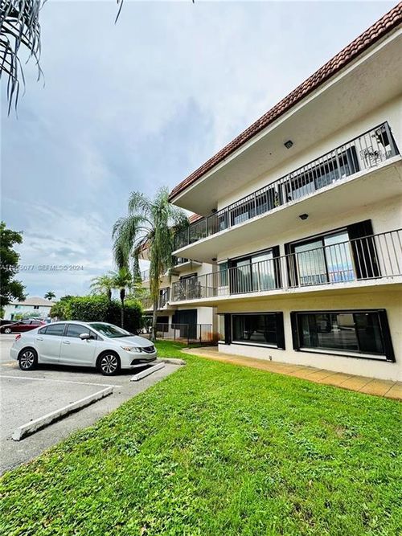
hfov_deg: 85.7
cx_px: 201
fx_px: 217
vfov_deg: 102.1
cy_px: 268
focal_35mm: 14
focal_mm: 2.22
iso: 40
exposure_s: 1/465
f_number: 2.2
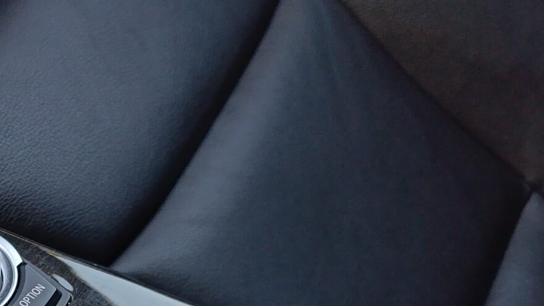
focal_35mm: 73
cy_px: 393
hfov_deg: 25.5
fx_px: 1053
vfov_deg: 15.7
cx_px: -138
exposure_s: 1/100
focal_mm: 6.14
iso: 320
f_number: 1.6
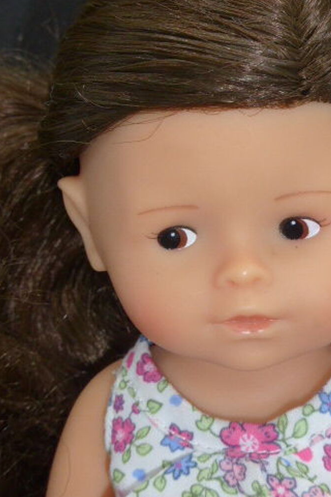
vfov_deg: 25.6
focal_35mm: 79
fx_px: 1089
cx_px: 214
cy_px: 199
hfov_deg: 17.2
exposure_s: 1/60
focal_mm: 9.7
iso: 250
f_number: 4.6
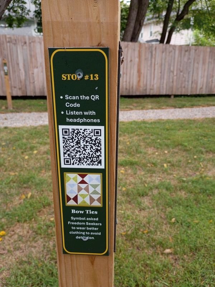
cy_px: 144
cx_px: 108
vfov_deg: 61.7
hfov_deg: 48.2
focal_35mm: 29
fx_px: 240
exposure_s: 1/147
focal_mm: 4.27
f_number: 1.8
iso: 100
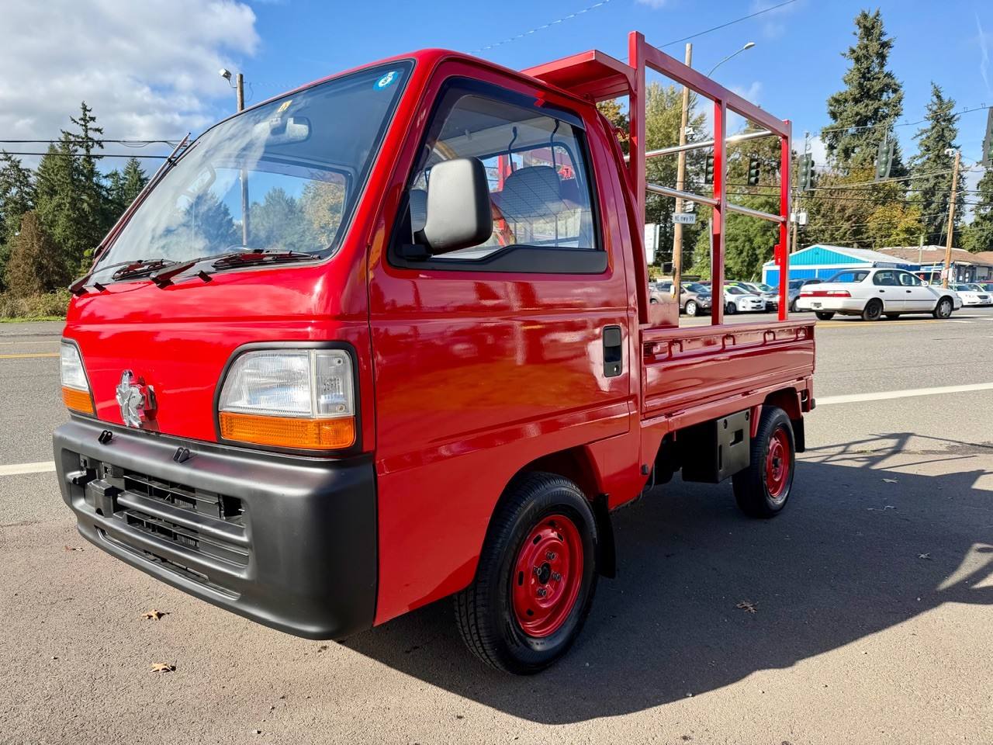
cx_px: 496
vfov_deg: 56.8
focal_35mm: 24
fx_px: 688
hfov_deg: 71.6
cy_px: 372
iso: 80
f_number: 1.78
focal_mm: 6.76
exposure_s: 1/2110
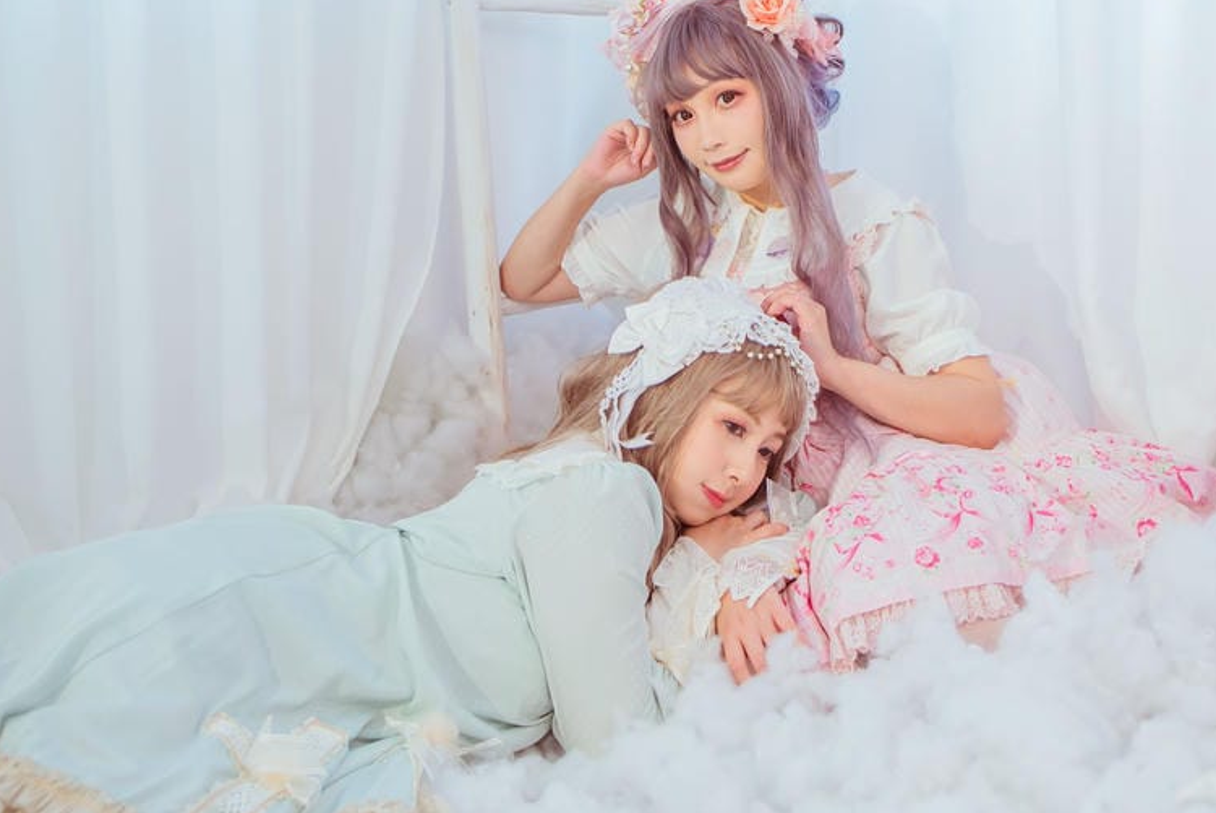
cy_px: 272
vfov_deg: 24.1
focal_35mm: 56
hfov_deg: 35.5
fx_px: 1893
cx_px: 747
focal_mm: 35
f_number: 2.8
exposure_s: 1/125
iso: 250
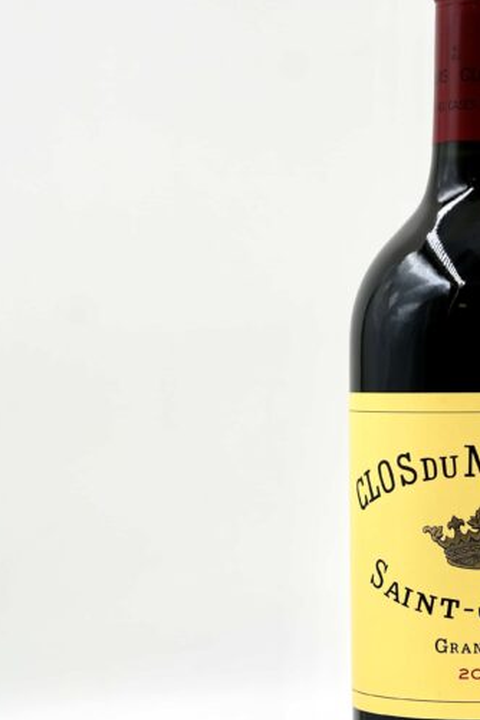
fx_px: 1917
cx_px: 481
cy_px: 516
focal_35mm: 96
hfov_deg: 14.1
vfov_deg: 21.1
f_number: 4.5
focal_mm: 46.9
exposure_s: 1/250
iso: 100
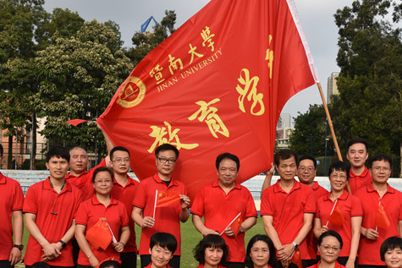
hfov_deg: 32.2
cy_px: 177
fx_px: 693
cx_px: 259
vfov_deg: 21.8
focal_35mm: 62
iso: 200
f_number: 8
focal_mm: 31
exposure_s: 1/250
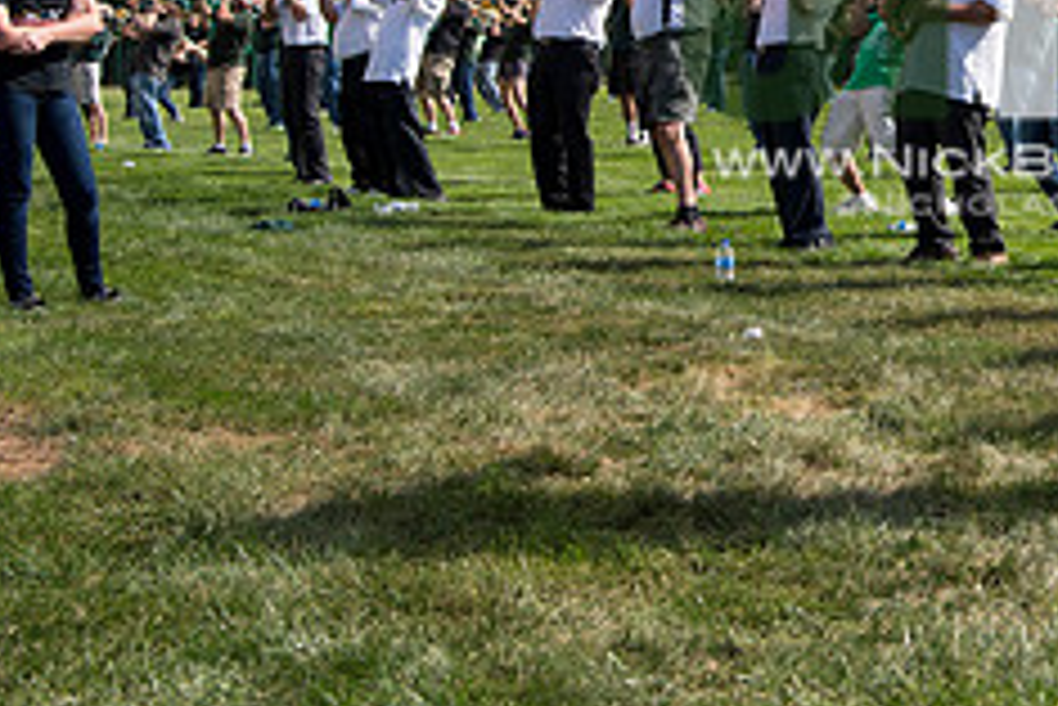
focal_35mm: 84
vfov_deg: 16.0
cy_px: 2
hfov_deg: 23.3
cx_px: 1022
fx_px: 2470
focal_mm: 34
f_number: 4.5
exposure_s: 1/1600
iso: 250
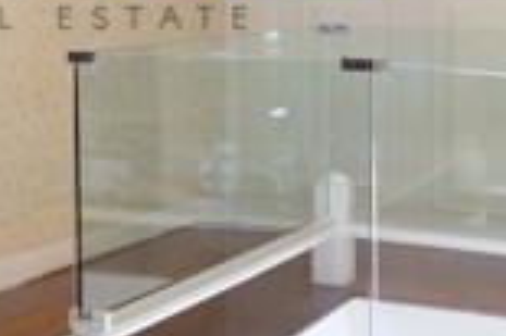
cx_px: -23
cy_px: -23
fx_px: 1306
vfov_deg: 14.4
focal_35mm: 93
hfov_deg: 21.0
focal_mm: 16
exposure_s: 1/4
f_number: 3.5
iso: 200
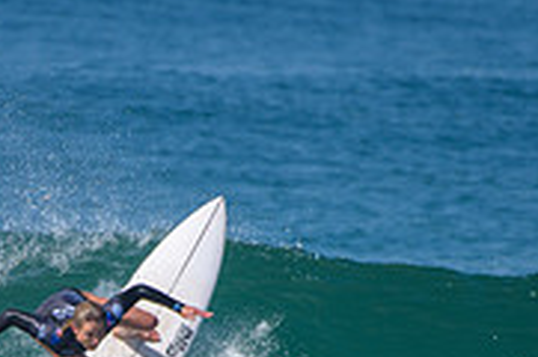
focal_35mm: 1606
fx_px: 23958
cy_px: 379
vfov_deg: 0.9
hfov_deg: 1.3
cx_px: 128
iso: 180
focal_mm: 500
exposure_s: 1/2000
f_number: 5.6
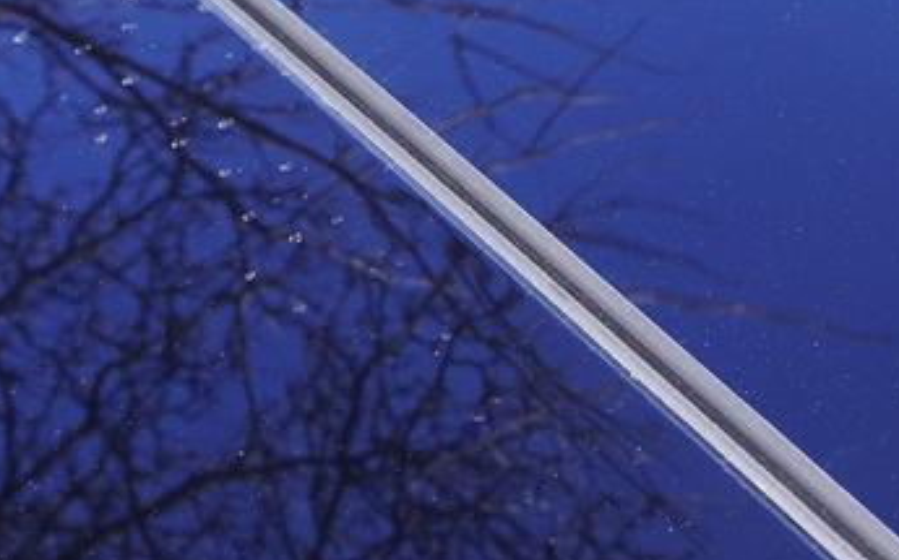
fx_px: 2641
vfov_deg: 12.0
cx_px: 1141
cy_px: 63
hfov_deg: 18.1
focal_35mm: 108
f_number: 6.3
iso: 100
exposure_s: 1/100
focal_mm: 19
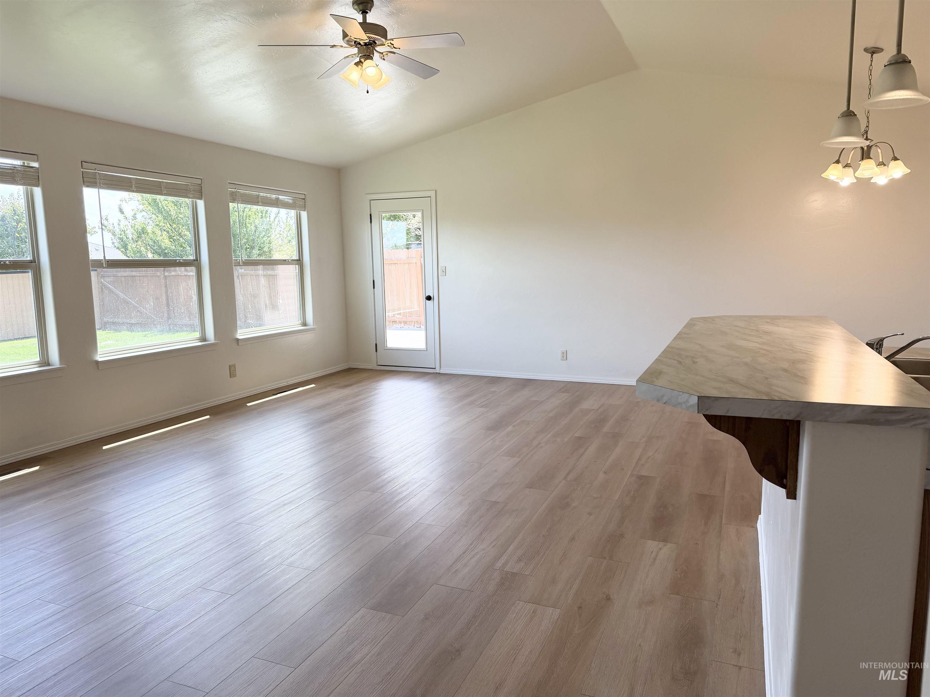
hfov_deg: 71.6
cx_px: 465
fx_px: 645
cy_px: 348
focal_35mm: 24
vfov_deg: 56.8
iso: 100
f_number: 1.78
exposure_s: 1/438
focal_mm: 6.76
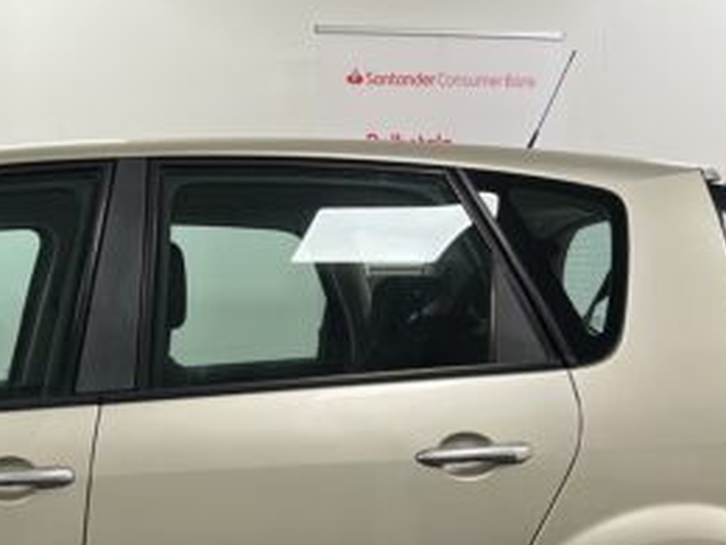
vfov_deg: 18.4
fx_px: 1678
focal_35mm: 80
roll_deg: -0.2
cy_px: 307
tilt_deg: +0.0
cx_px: -14
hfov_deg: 23.3
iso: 125
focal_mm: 5.7
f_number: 1.5
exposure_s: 1/100
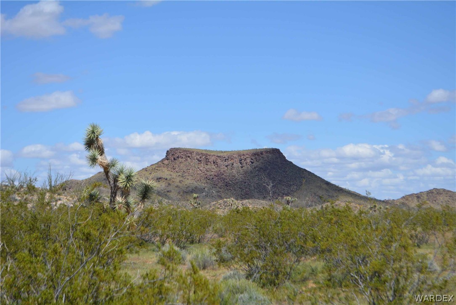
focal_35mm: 82
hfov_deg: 24.6
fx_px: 1046
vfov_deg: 16.6
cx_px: 228
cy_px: 152
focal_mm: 55
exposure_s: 1/2000
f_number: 7.1
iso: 400
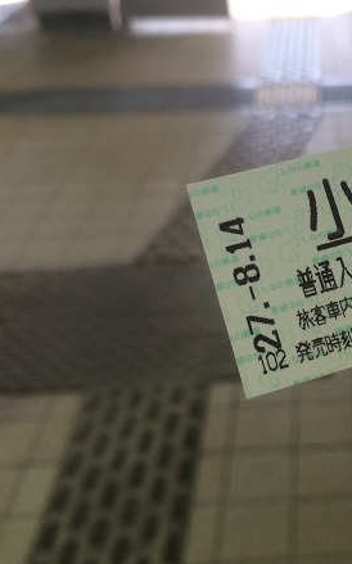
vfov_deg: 41.0
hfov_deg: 24.6
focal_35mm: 49
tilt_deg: -31.3
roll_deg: +0.5
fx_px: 753
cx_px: 382
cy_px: 254
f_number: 2.2
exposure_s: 1/40
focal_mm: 4.15
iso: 40
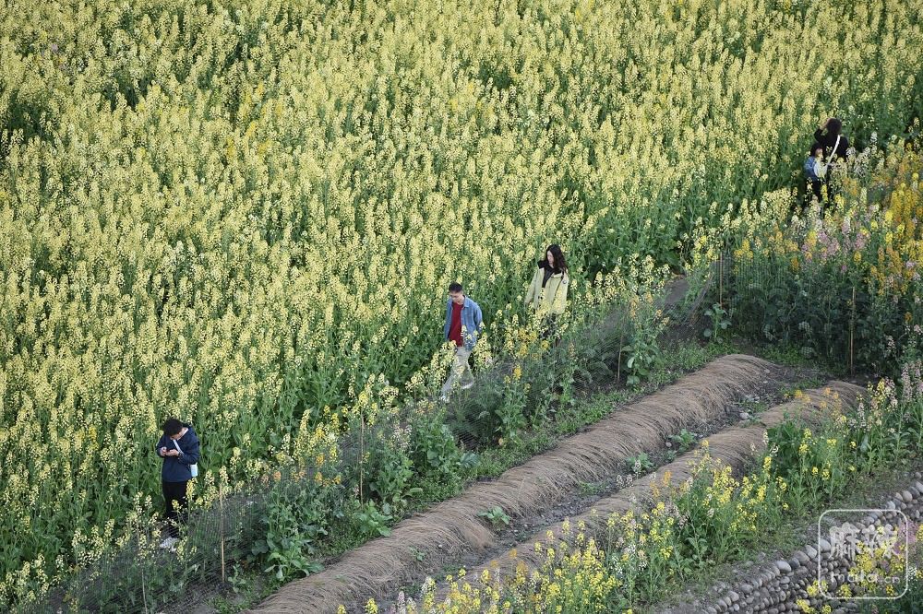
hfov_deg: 10.3
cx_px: 462
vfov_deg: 6.9
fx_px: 5126
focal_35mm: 200
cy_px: 307
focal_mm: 200
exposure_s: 1/320
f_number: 4.5
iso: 160
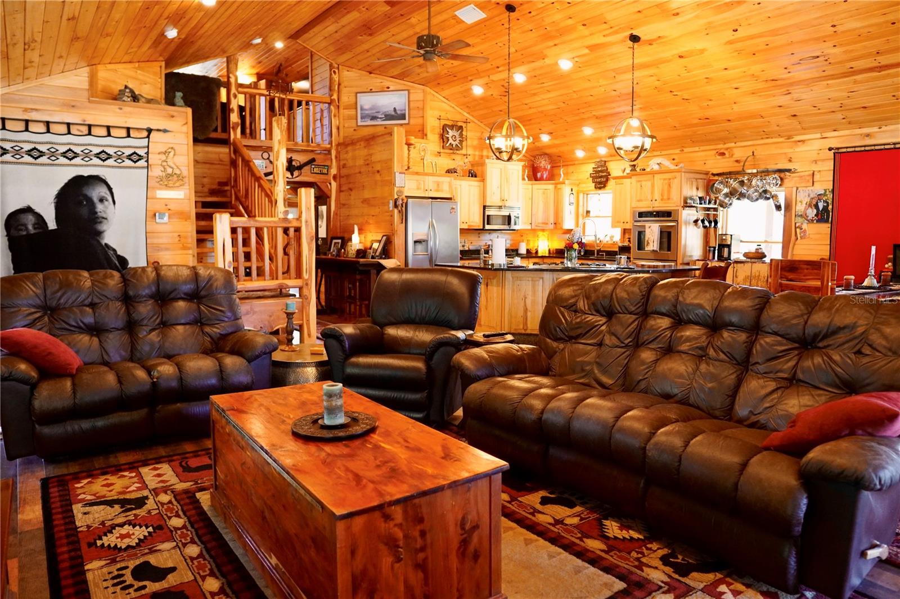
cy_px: 300
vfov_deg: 53.1
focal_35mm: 24
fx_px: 600
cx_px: 450
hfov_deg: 73.8
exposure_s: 1/160
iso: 1600
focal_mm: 16
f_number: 2
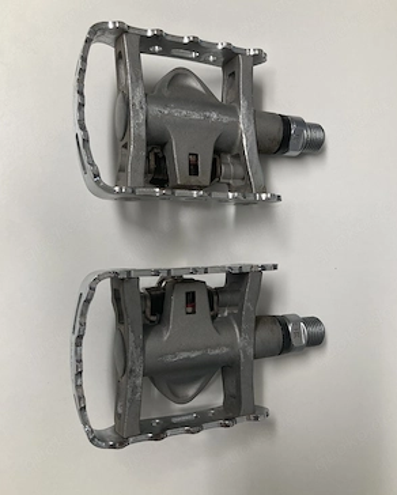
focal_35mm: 30
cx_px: 203
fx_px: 440
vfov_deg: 58.7
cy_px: 250
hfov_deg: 48.6
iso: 64
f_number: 1.8
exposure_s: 1/50
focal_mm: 3.99
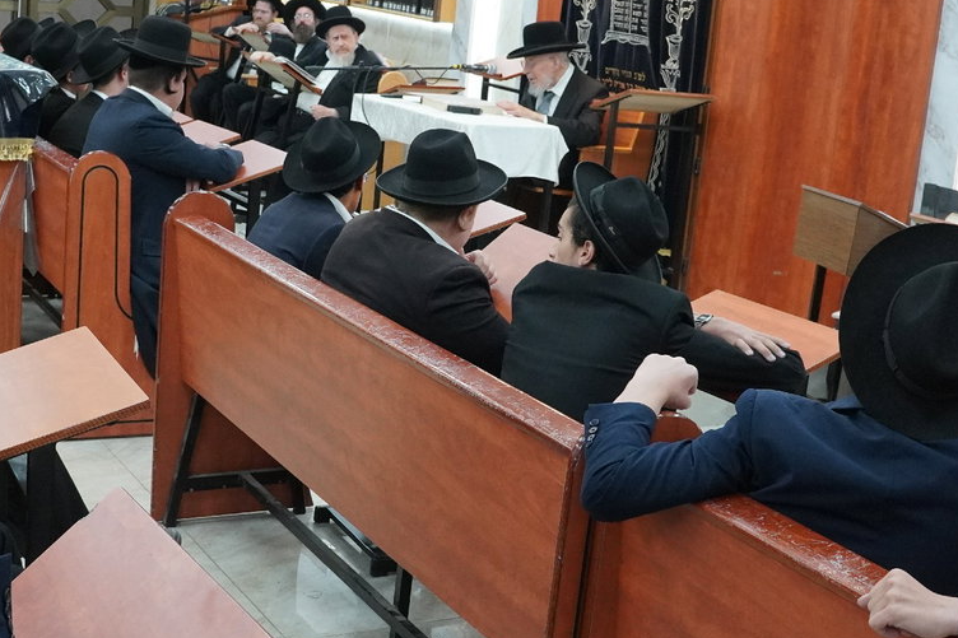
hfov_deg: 36.2
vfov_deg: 24.6
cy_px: 361
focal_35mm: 55
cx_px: 420
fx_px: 1464
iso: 2500
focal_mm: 19.7
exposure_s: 1/200
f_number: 5.6
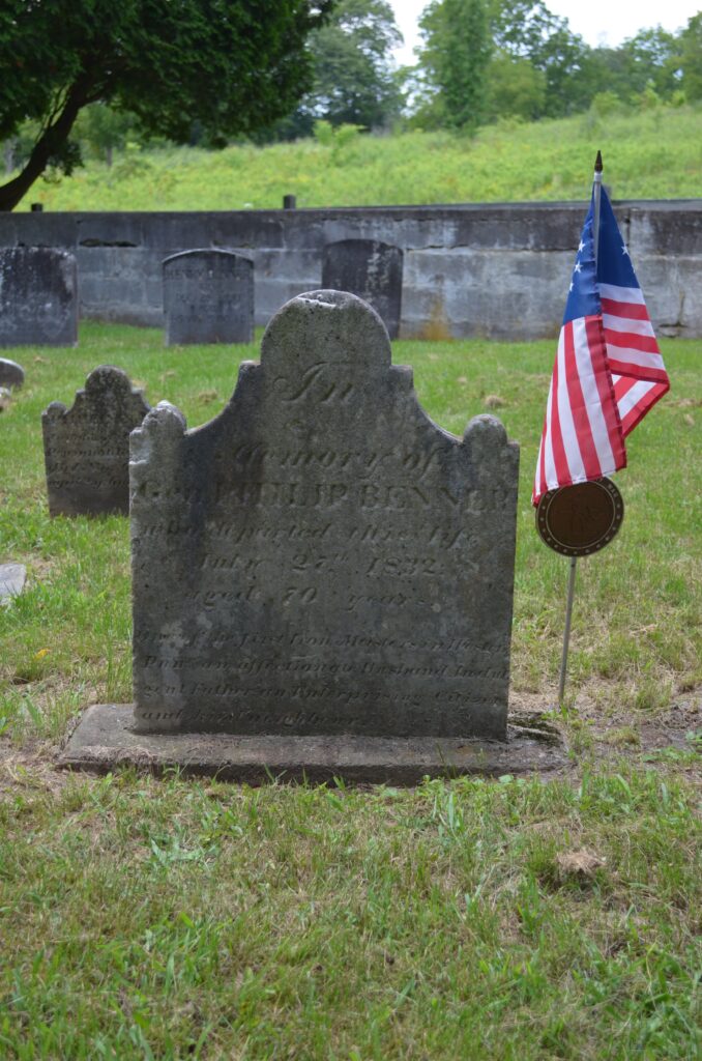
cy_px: 530
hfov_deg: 24.9
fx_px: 1587
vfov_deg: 36.9
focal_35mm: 54
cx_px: 351
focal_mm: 36
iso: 400
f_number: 5
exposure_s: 1/500
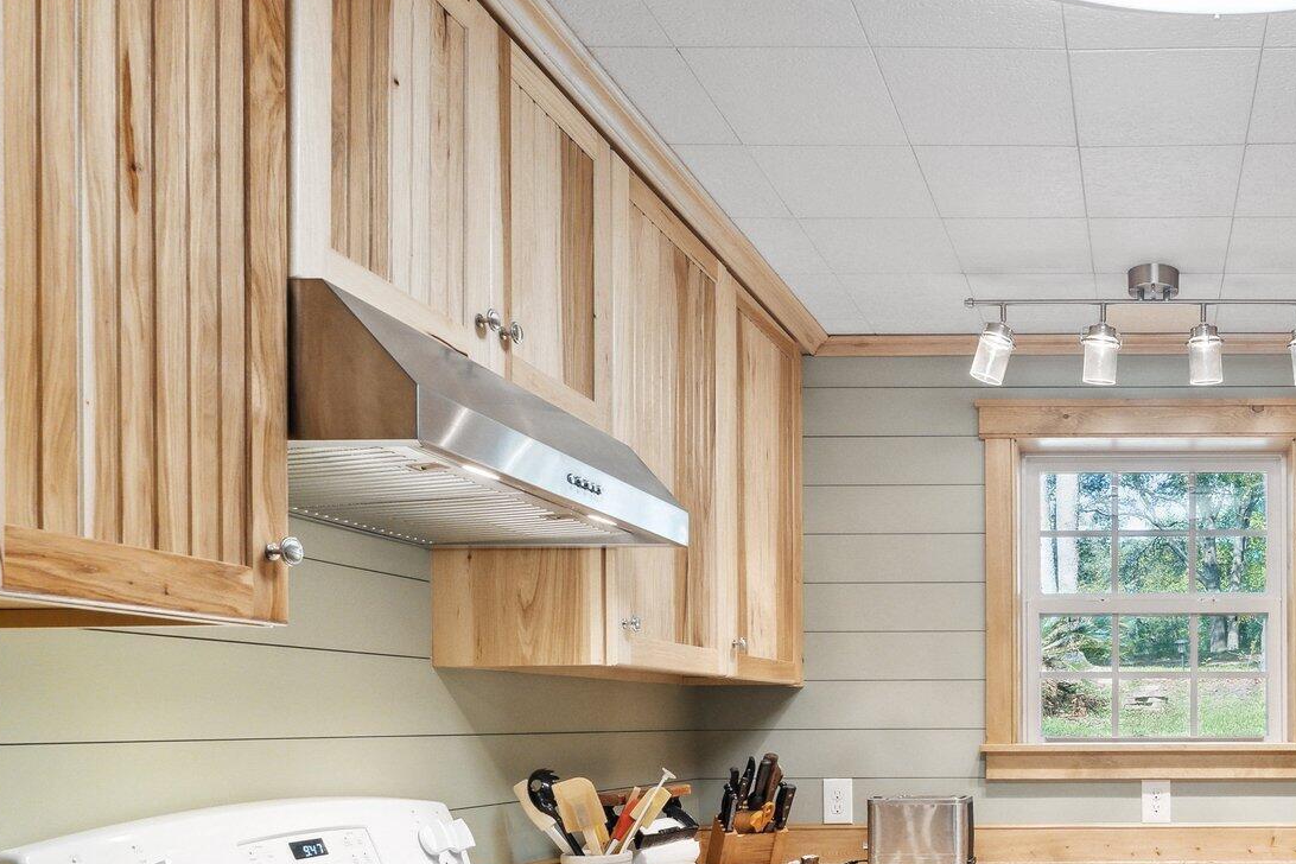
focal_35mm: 32
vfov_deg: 39.7
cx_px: 1160
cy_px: 715
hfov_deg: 52.5
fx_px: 1134
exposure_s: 1/25
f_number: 8
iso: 2500
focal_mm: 16.8
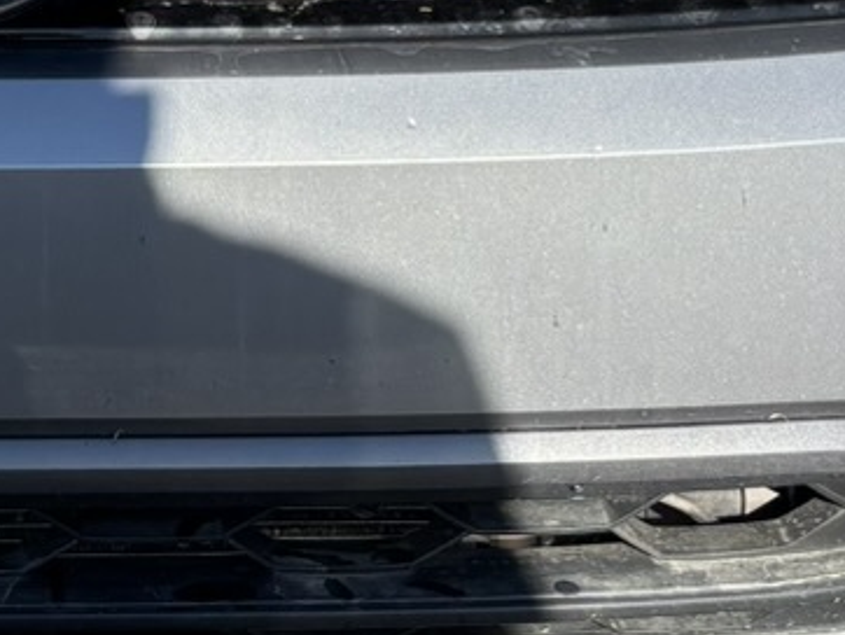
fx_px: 3591
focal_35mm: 147
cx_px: -51
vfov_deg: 9.8
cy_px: -282
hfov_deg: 13.2
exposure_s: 1/1912
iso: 50
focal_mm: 5.96
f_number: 1.6
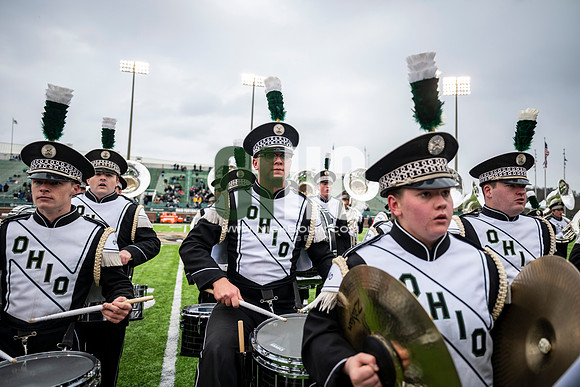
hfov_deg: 73.7
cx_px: 290
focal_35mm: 24
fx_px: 387
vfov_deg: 53.2
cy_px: 194
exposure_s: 1/500
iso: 100
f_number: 2.8
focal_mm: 24
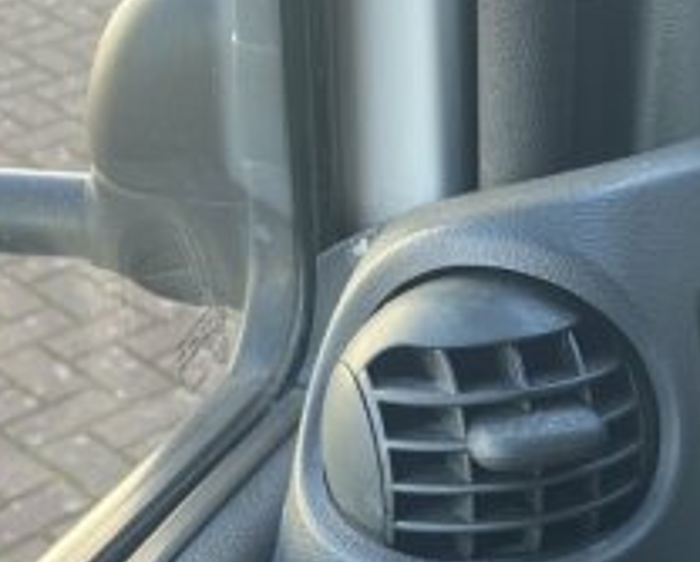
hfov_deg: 23.9
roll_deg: -4.5
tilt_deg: -35.7
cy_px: 471
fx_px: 1618
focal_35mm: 78
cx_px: 602
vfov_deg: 19.4
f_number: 1.8
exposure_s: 1/121
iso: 64
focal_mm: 4.25
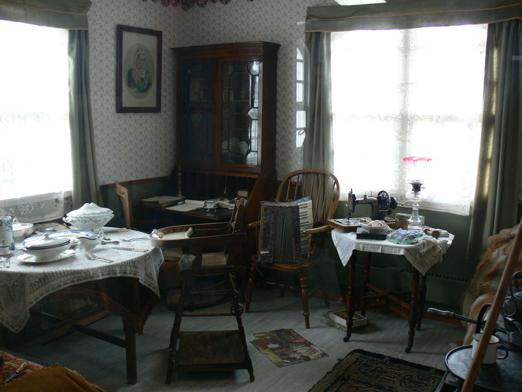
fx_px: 528
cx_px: 261
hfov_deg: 52.6
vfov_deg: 40.7
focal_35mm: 35
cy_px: 196
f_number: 2.8
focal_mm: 7.4
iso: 100
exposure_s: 1/30
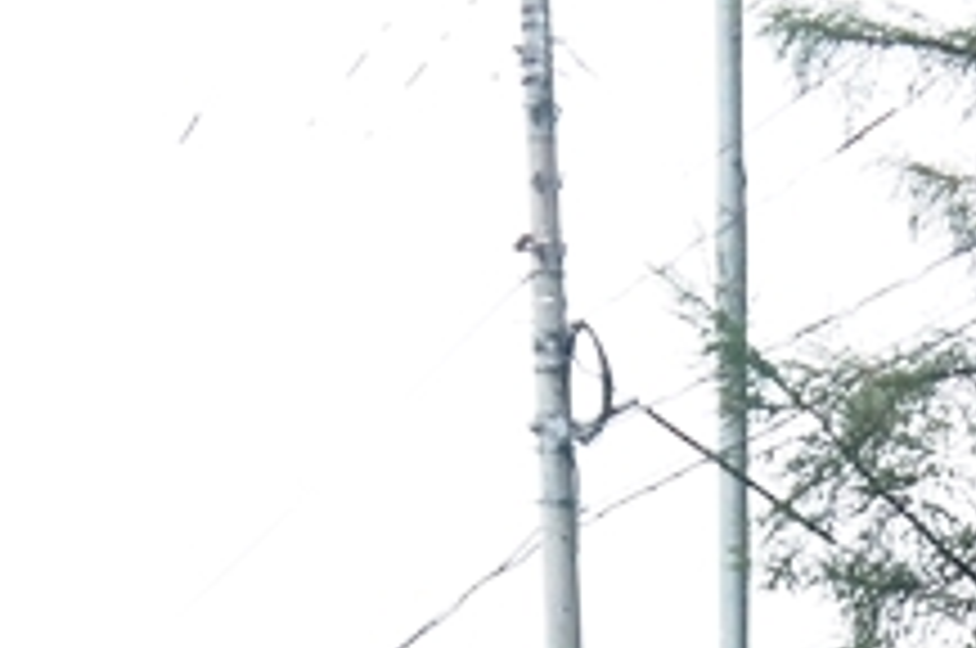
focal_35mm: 194
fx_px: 5248
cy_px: 1130
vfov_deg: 6.9
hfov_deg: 10.5
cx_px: 945
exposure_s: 1/80
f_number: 4.5
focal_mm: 35
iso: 1600
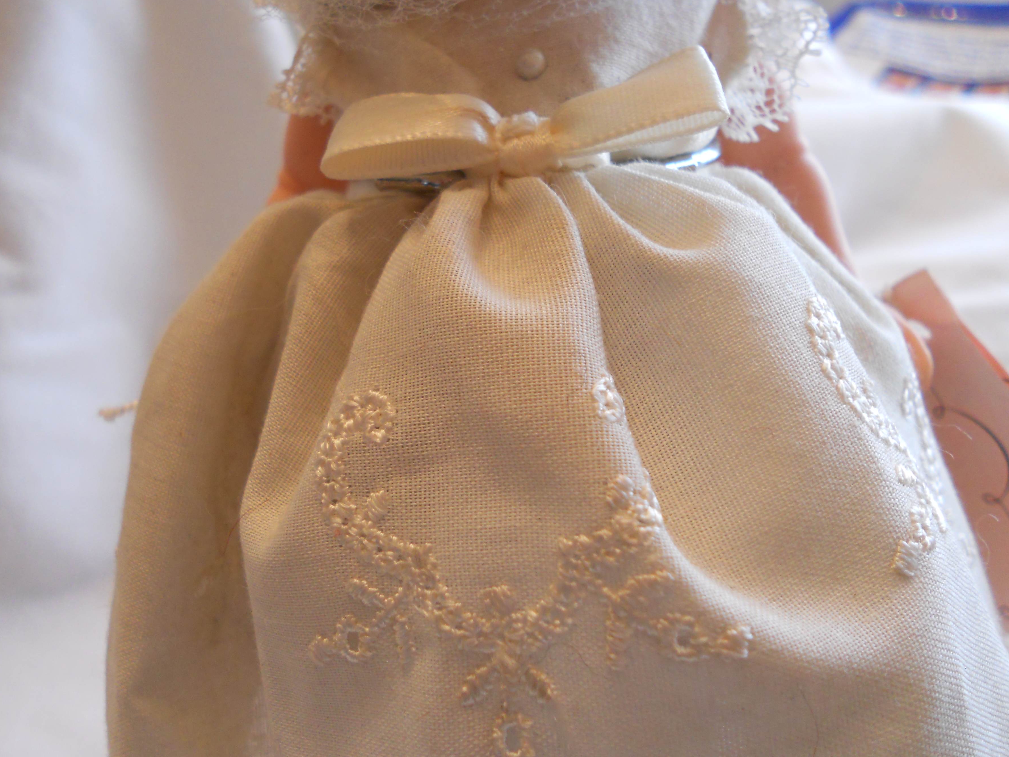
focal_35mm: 36
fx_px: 1049
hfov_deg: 51.3
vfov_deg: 39.6
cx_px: 456
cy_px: 335
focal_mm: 5.8
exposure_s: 1/30
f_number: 3.5
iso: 250
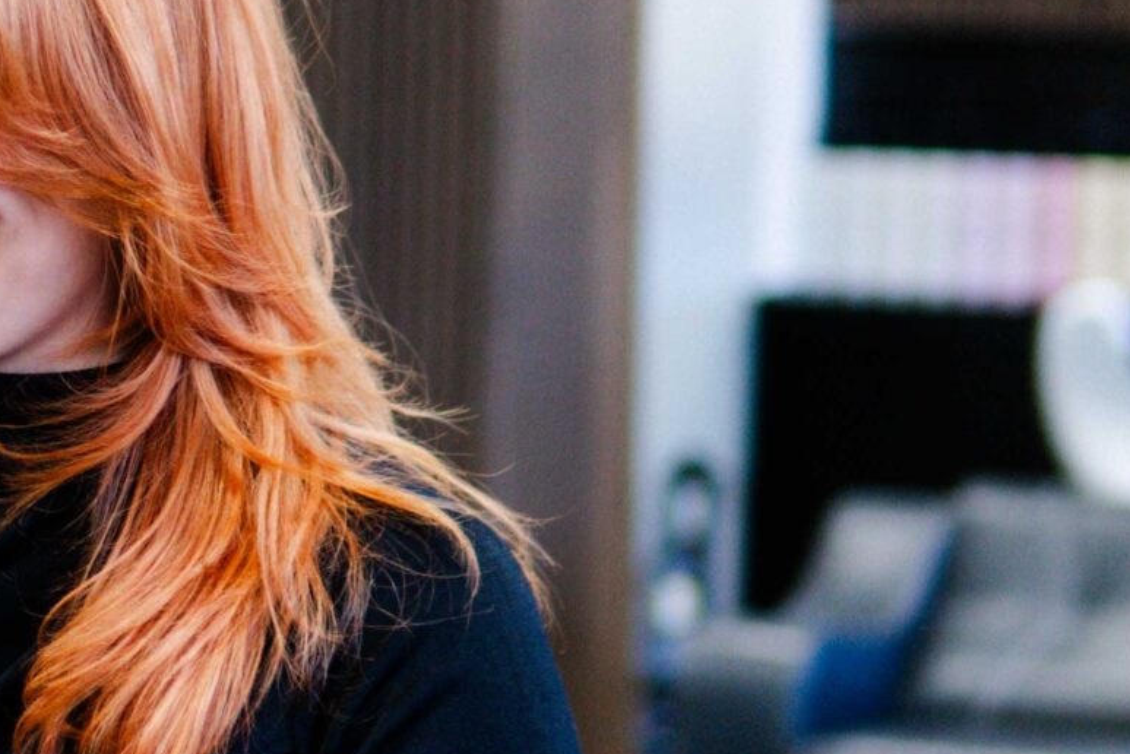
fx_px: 4678
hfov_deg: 13.5
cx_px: -126
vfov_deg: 9.2
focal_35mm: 149
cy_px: 446
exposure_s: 1/500
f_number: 1.4
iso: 400
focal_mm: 30
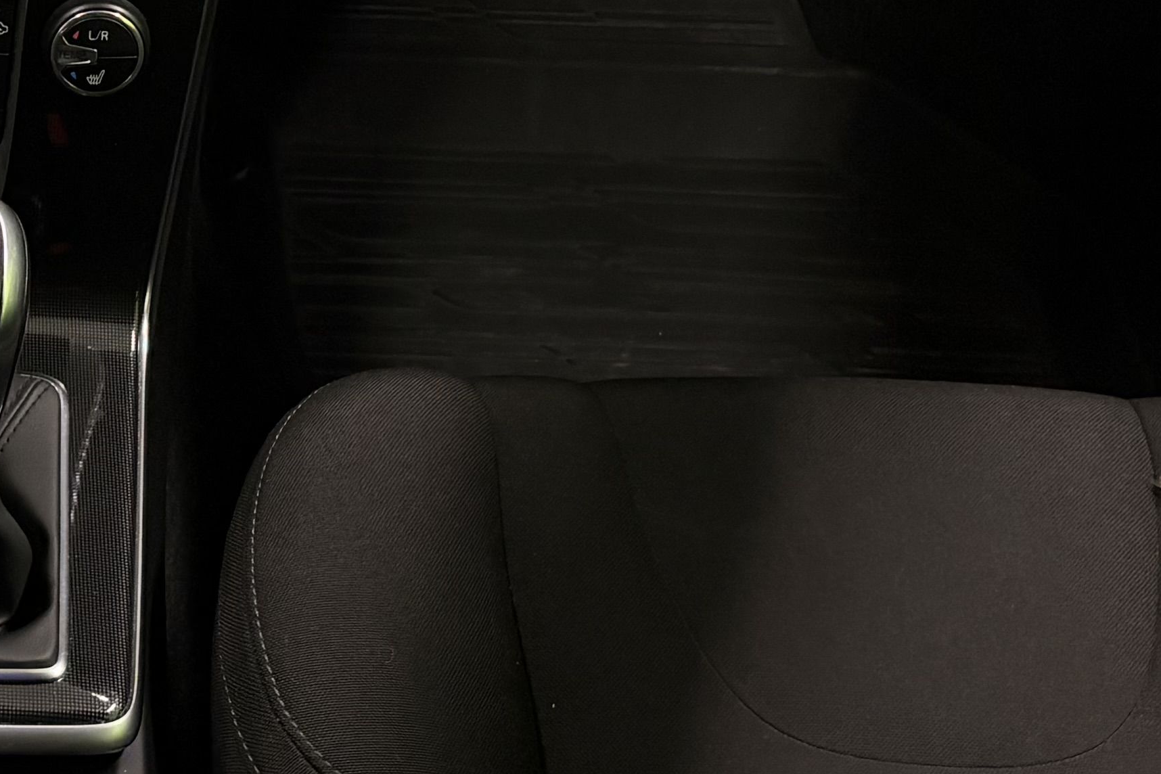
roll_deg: -1.6
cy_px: 74
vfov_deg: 15.0
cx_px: -121
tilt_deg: -41.9
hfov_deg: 21.4
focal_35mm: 90
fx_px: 2902
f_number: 1.6
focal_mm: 5.96
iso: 100
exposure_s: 1/50
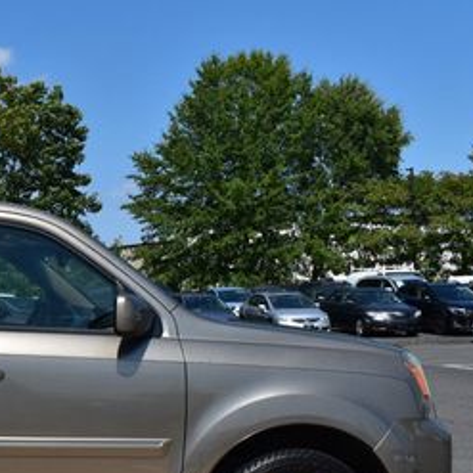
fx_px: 1020
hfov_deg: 24.3
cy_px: 327
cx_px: -52
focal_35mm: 66
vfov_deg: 25.9
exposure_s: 1/500
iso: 200
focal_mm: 20
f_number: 11
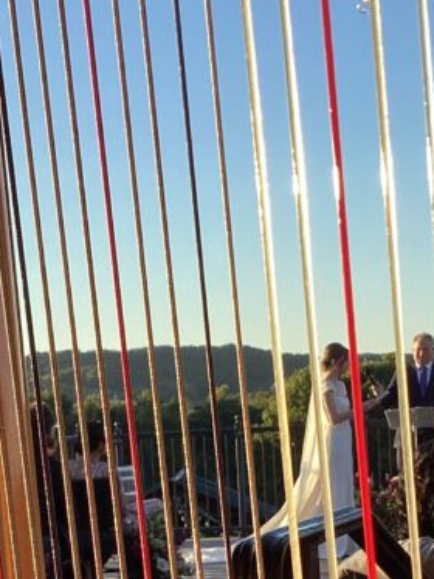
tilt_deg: -9.4
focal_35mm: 85
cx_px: 177
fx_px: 1420
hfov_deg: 17.4
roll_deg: +3.5
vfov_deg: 22.0
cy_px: 599
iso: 25
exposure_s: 1/494
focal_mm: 3.3
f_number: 2.4
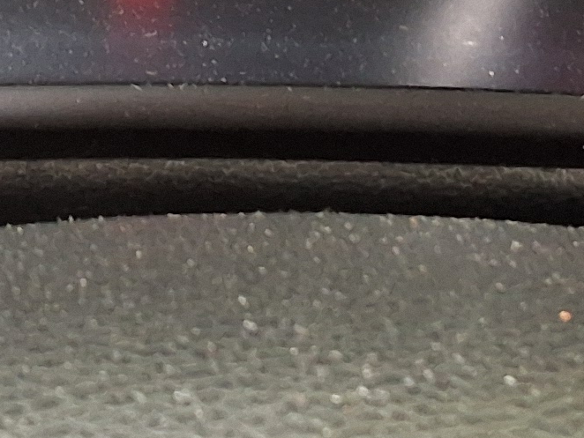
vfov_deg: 10.2
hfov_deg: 14.1
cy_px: -338
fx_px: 2329
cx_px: 41
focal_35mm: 138
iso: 250
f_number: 1.9
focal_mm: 2.91
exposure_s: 1/24
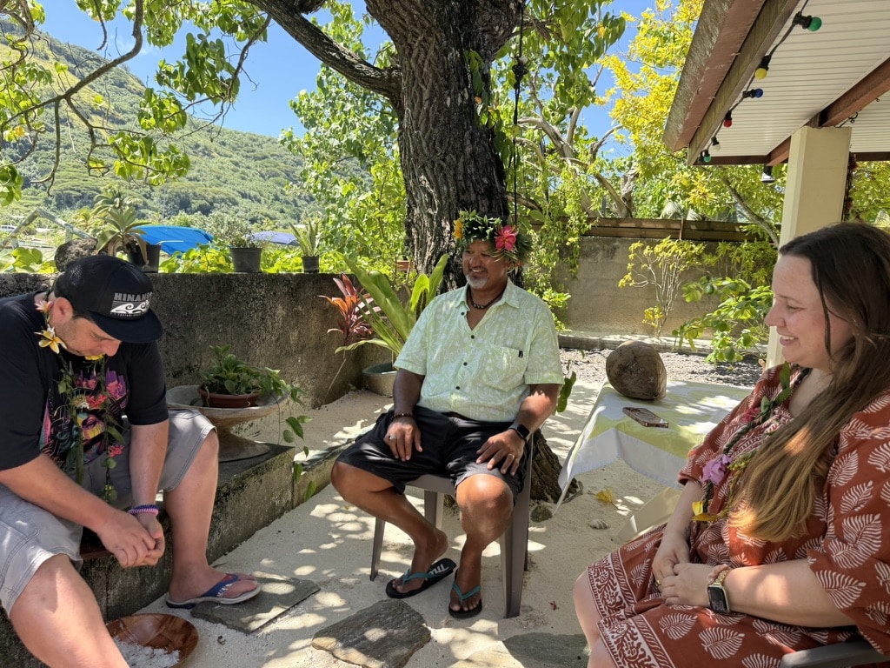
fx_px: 617
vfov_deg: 56.8
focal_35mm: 24
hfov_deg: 71.6
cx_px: 445
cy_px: 334
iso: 100
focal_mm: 6.76
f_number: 1.78
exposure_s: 1/840
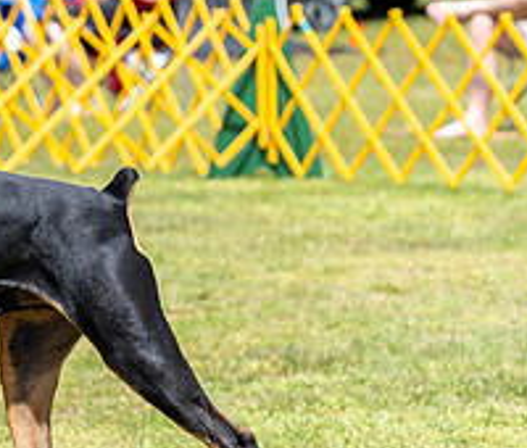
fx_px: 6106
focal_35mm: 382
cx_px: -251
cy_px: -23
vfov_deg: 4.2
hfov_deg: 4.9
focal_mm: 113
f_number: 4.5
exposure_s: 1/640
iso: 100
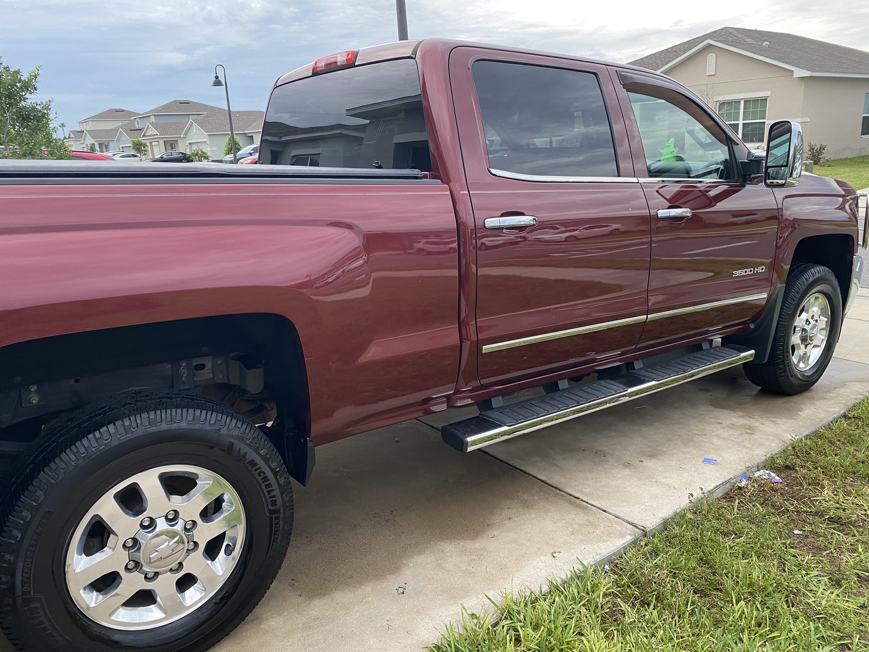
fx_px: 653
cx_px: 434
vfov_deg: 53.1
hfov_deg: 67.3
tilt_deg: -15.8
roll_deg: +3.0
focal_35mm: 26
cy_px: 326
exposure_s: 1/60
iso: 160
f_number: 1.8
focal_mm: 4.25
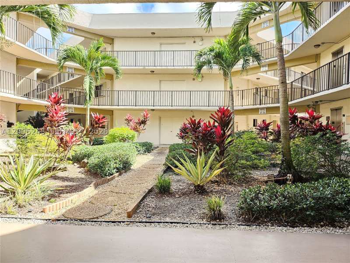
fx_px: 243
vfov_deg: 56.8
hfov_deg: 71.6
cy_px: 132
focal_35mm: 24
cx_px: 175
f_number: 1.8
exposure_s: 1/213
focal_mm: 5
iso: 50
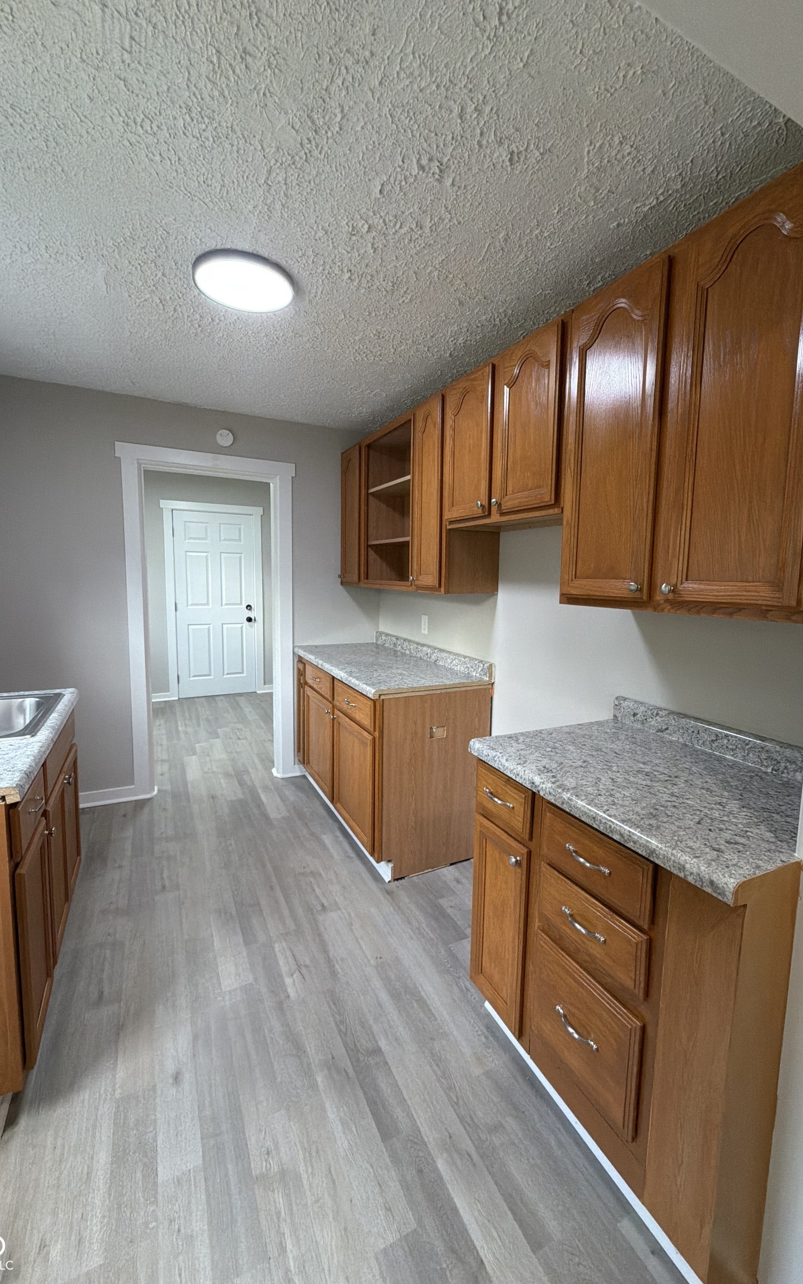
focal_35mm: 15
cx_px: 418
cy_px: 636
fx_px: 525
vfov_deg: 101.5
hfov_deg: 74.8
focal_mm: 2.22
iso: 200
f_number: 2.2
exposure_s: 1/60
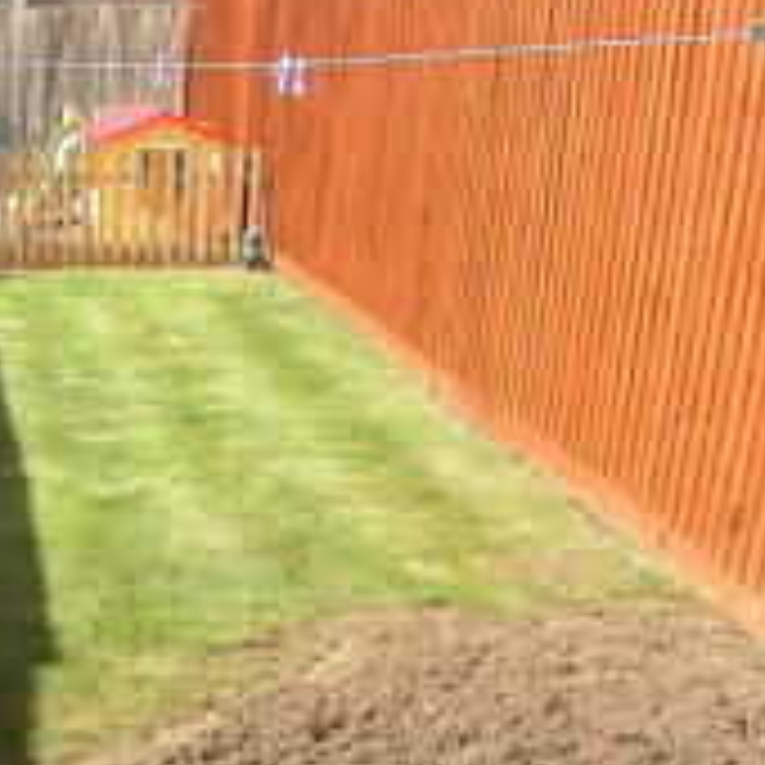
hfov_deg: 19.8
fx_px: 2125
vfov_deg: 20.1
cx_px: 7
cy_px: 668
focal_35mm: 85
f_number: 5
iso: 100
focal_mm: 7.1
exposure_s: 1/258
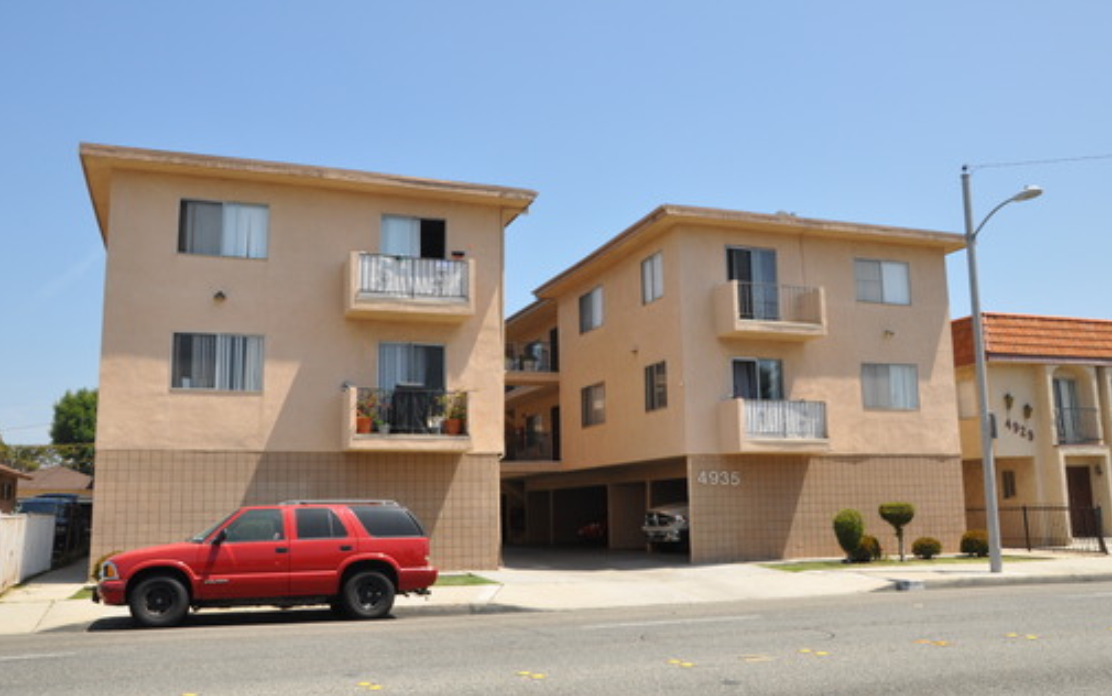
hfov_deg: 58.8
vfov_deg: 38.9
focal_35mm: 33
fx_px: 986
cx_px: 557
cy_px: 355
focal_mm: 21
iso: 400
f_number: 14
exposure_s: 1/200
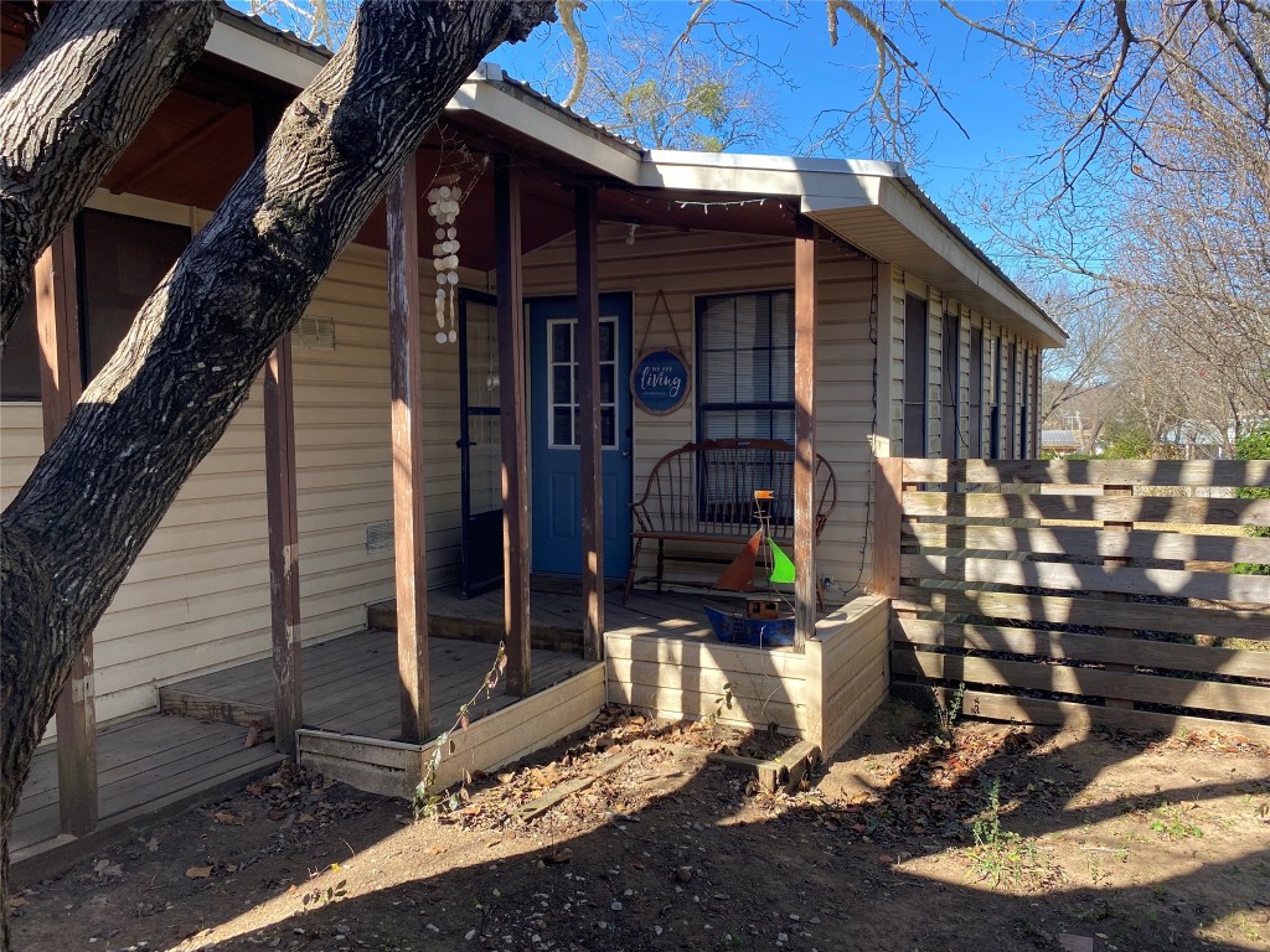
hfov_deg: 67.3
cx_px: 635
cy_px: 476
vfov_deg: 53.1
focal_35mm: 26
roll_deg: -0.2
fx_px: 954
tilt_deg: -3.0
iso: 32
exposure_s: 1/495
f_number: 1.8
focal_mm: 4.25
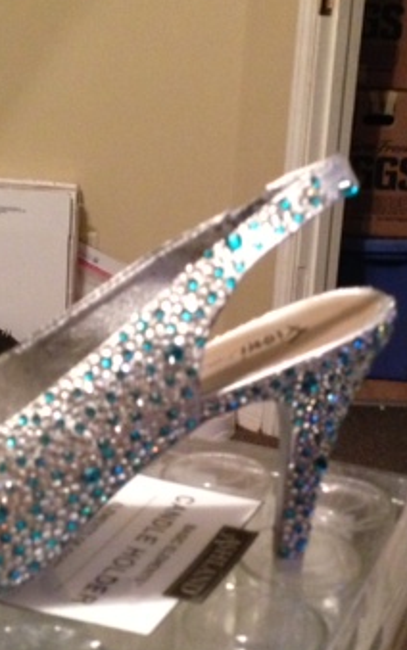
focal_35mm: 66
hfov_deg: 19.7
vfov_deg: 31.1
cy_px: 337
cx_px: 192
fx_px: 1171
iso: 500
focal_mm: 4.13
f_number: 2.4
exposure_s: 1/15
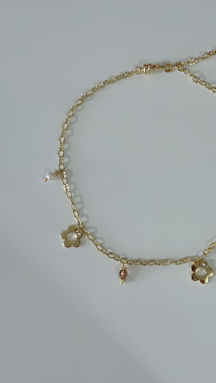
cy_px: 193
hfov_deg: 22.1
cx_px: 147
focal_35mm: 54
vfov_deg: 38.5
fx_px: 550
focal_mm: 6.76
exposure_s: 1/100
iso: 80
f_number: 1.78
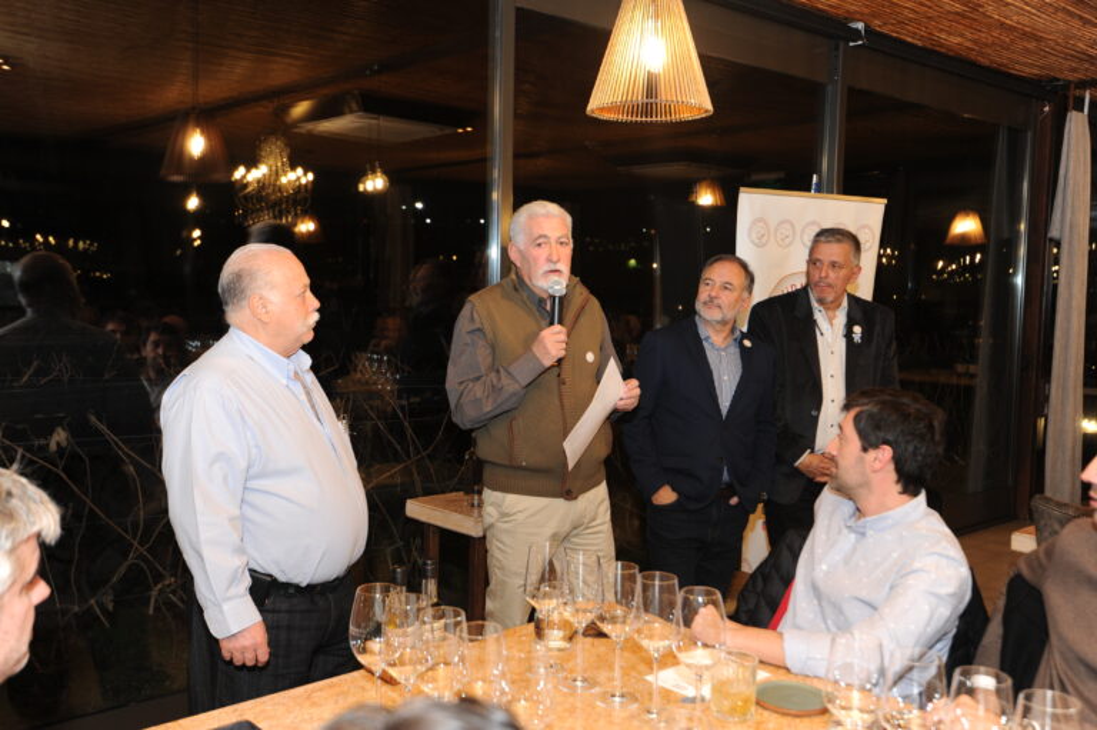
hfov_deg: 54.5
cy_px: 365
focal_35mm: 35
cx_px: 548
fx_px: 1066
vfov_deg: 37.8
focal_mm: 35
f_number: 4.5
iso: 800
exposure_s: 1/40
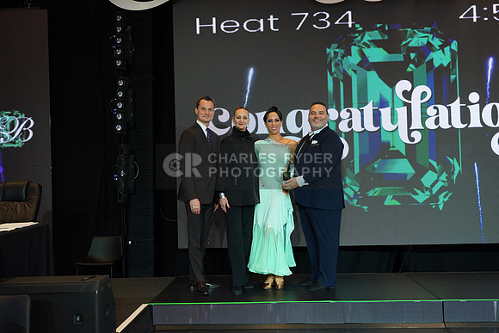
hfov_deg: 55.8
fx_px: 471
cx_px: 250
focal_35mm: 34
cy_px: 166
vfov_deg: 38.9
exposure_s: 1/200
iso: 1250
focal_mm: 34
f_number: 5
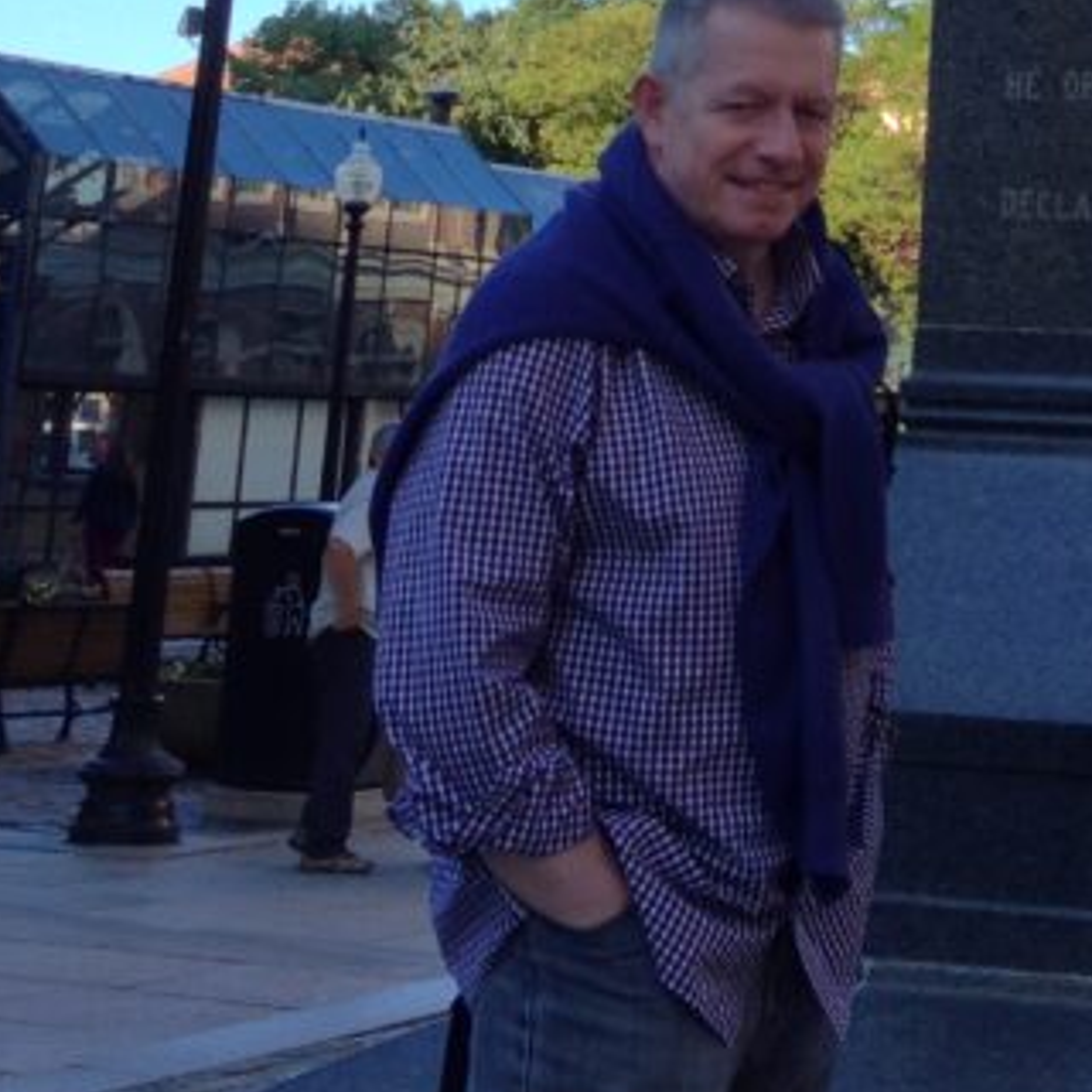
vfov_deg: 16.6
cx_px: 1119
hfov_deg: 17.1
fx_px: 3533
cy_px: -345
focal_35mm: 99
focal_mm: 4.28
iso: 50
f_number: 2.4
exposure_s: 1/229
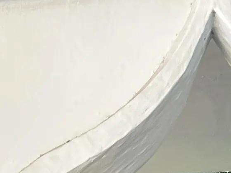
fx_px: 1247
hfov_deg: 10.5
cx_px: 27
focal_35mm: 187
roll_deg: +2.3
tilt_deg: -0.2
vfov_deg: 6.8
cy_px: 593
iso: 32
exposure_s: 1/126
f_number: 1.5
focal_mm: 5.7
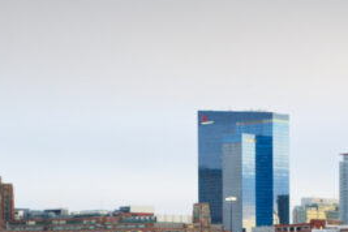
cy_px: 325
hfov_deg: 14.2
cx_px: 257
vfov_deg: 9.3
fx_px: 1392
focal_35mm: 144
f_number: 5.6
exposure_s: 1/40
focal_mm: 50
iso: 800
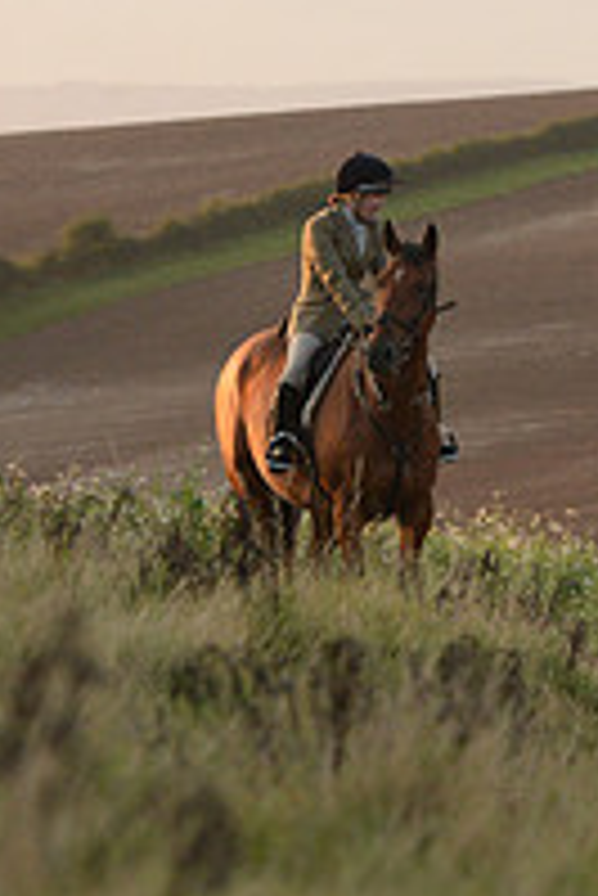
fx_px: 14500
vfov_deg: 3.5
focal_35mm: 583
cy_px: 338
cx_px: 1115
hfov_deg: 2.4
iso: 2500
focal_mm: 200
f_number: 5.6
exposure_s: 1/1000
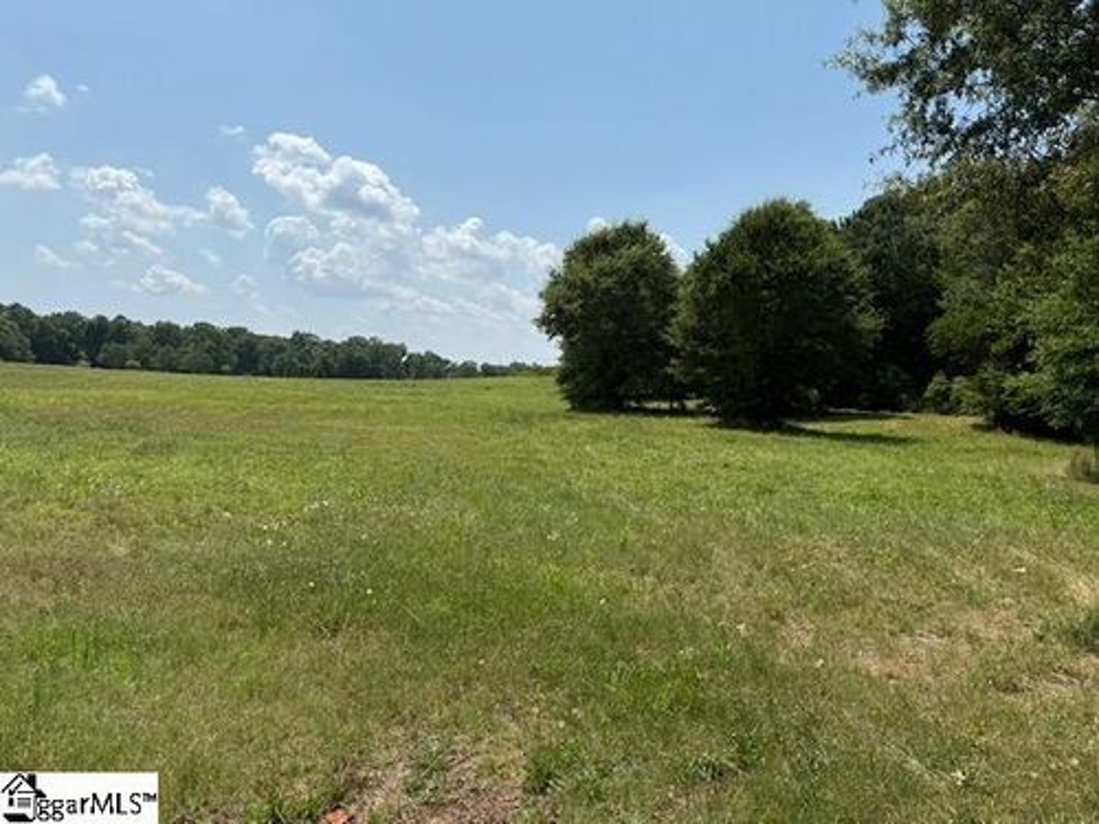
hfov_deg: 71.6
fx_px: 762
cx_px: 550
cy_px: 412
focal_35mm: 24
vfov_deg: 56.8
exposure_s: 1/7353
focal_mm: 6.76
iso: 80
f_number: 1.78
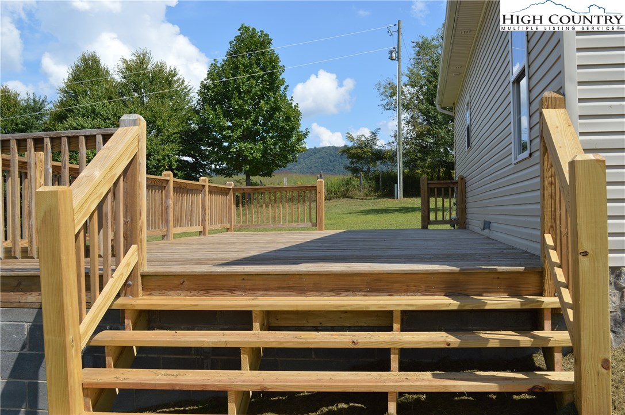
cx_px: 312
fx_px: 624
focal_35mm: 36
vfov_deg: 36.8
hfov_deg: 53.2
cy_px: 208
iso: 100
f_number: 8
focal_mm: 24
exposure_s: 1/250
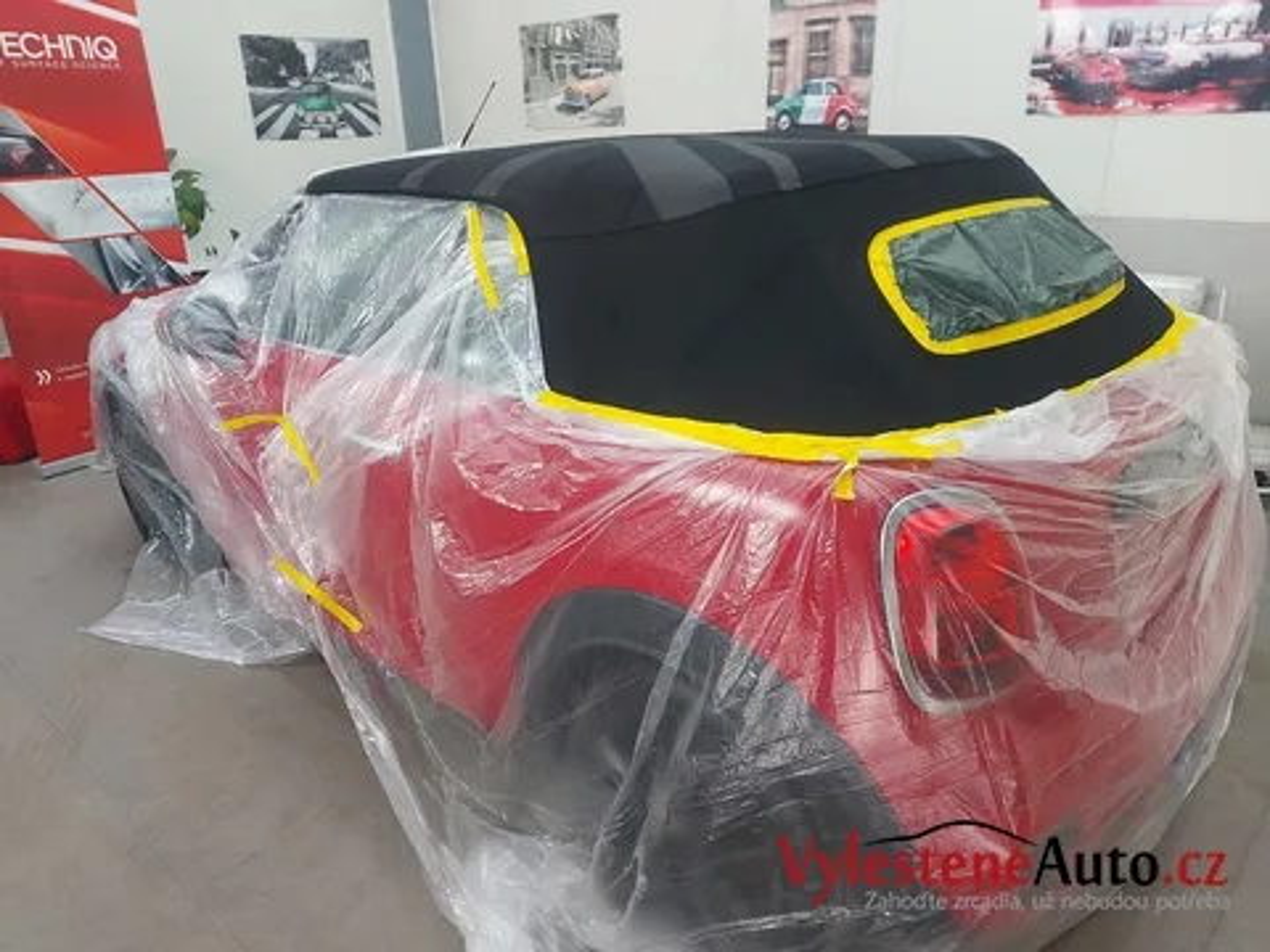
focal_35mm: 24
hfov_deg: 71.6
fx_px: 881
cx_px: 635
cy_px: 476
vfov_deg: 56.8
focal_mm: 5.23
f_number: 1.8
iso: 64
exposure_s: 1/50
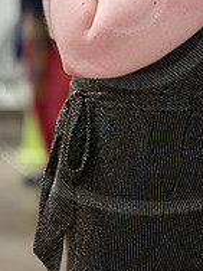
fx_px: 899
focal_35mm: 115
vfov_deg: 16.9
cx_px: 135
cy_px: 27
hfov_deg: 12.9
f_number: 1.2
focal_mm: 50
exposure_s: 1/250
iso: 800
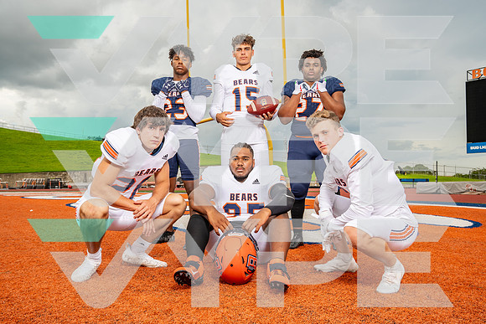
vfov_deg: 41.1
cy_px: 162
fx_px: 432
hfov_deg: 58.7
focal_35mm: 32
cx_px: 243
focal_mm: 32
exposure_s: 1/160
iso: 100
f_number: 9
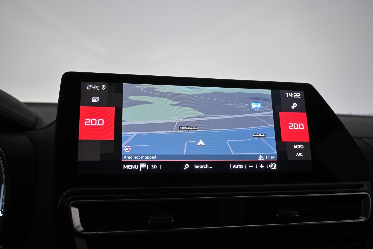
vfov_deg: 41.7
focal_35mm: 32
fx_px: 326
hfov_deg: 59.5
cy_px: 124
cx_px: 186
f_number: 4
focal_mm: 21
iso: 1600
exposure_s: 1/125
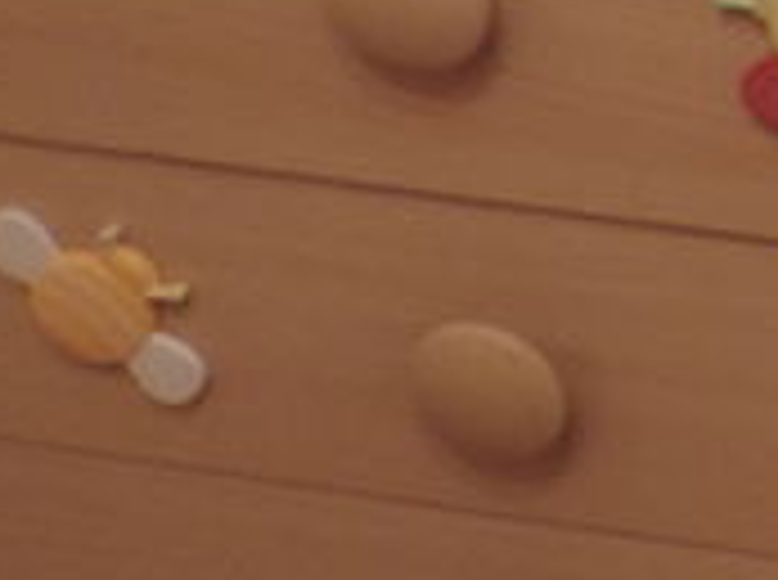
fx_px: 3118
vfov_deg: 10.5
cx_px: 1502
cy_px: -67
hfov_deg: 12.6
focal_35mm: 139
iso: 400
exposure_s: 1/15
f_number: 3
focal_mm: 4.3
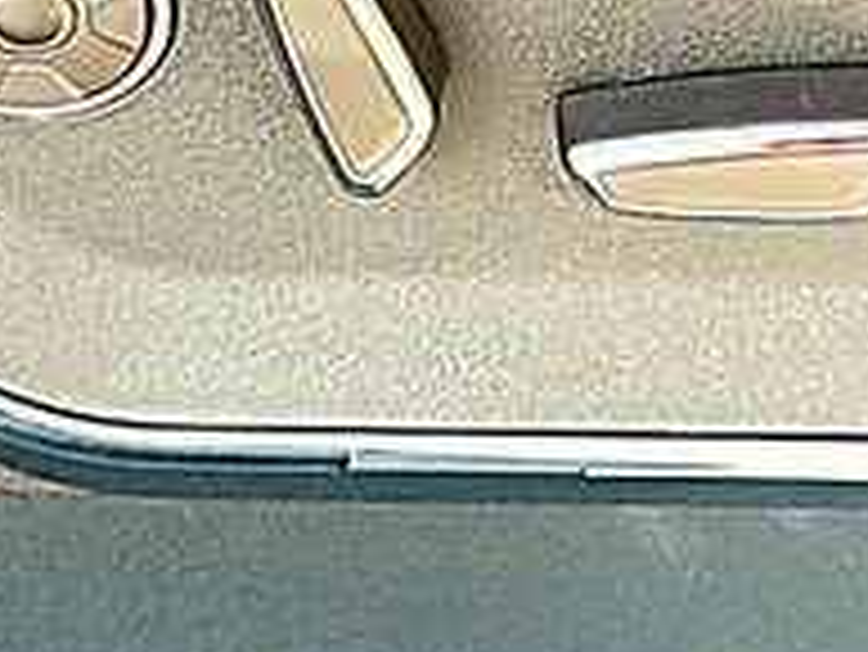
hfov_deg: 13.0
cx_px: 535
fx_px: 3814
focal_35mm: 152
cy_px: -263
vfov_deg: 9.5
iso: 80
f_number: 1.78
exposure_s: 1/181
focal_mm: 6.86
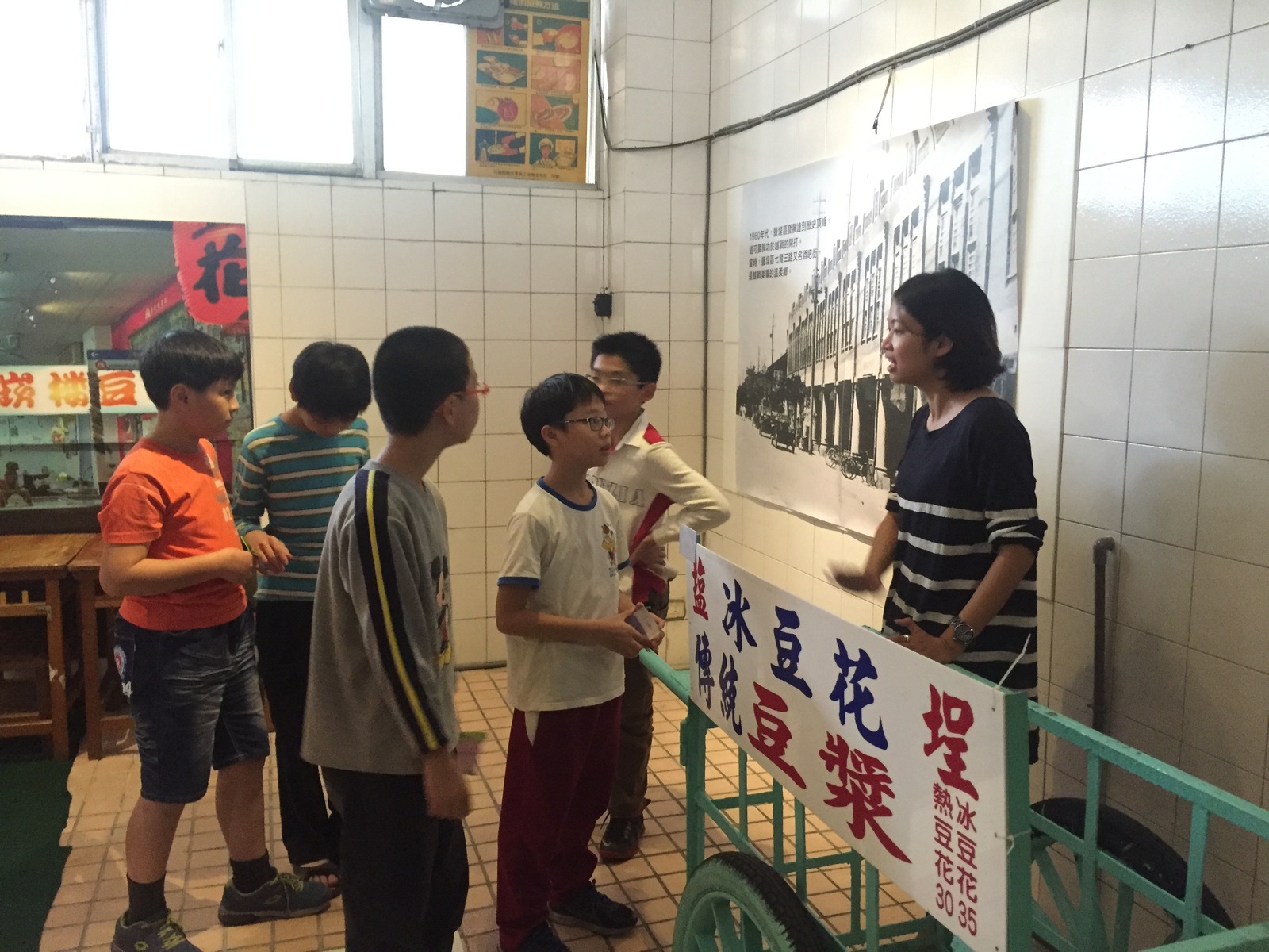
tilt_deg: -7.9
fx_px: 1063
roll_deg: -0.8
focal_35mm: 29
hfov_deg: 61.7
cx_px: 634
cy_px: 476
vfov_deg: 48.2
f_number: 2.2
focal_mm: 4.15
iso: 320
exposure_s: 1/15
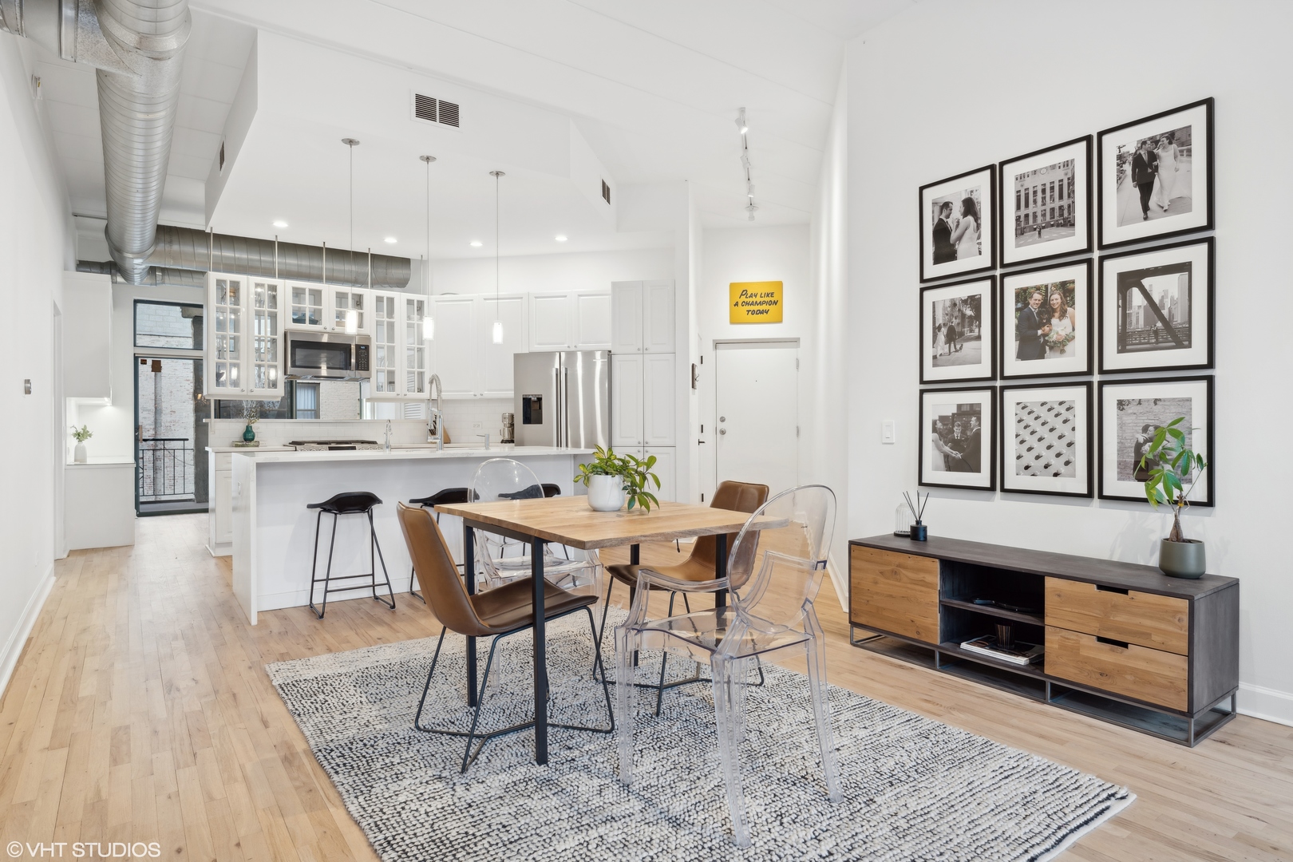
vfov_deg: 61.9
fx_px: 718
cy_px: 431
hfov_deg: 84.0
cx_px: 646
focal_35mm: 20
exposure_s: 1/10
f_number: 8
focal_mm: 20
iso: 320
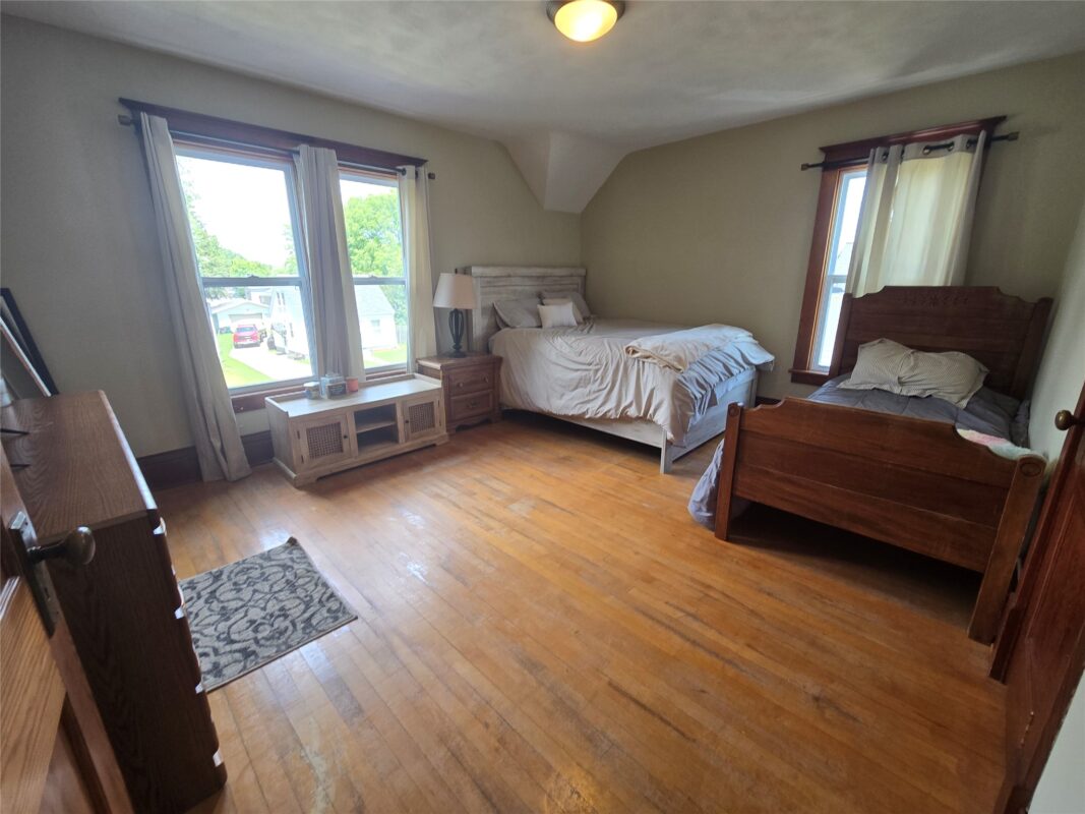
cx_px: 542
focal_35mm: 13
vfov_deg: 89.9
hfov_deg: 106.2
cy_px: 407
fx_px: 407
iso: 80
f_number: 2.2
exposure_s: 1/60
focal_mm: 2.2
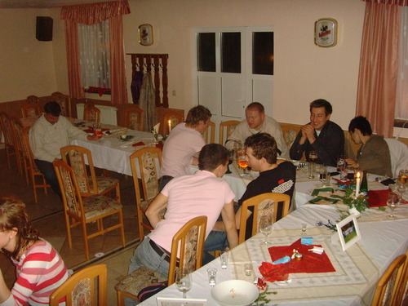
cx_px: 204
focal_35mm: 39
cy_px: 153
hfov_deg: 47.9
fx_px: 460
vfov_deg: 36.8
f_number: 3.5
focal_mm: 6.6
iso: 400
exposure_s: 1/45
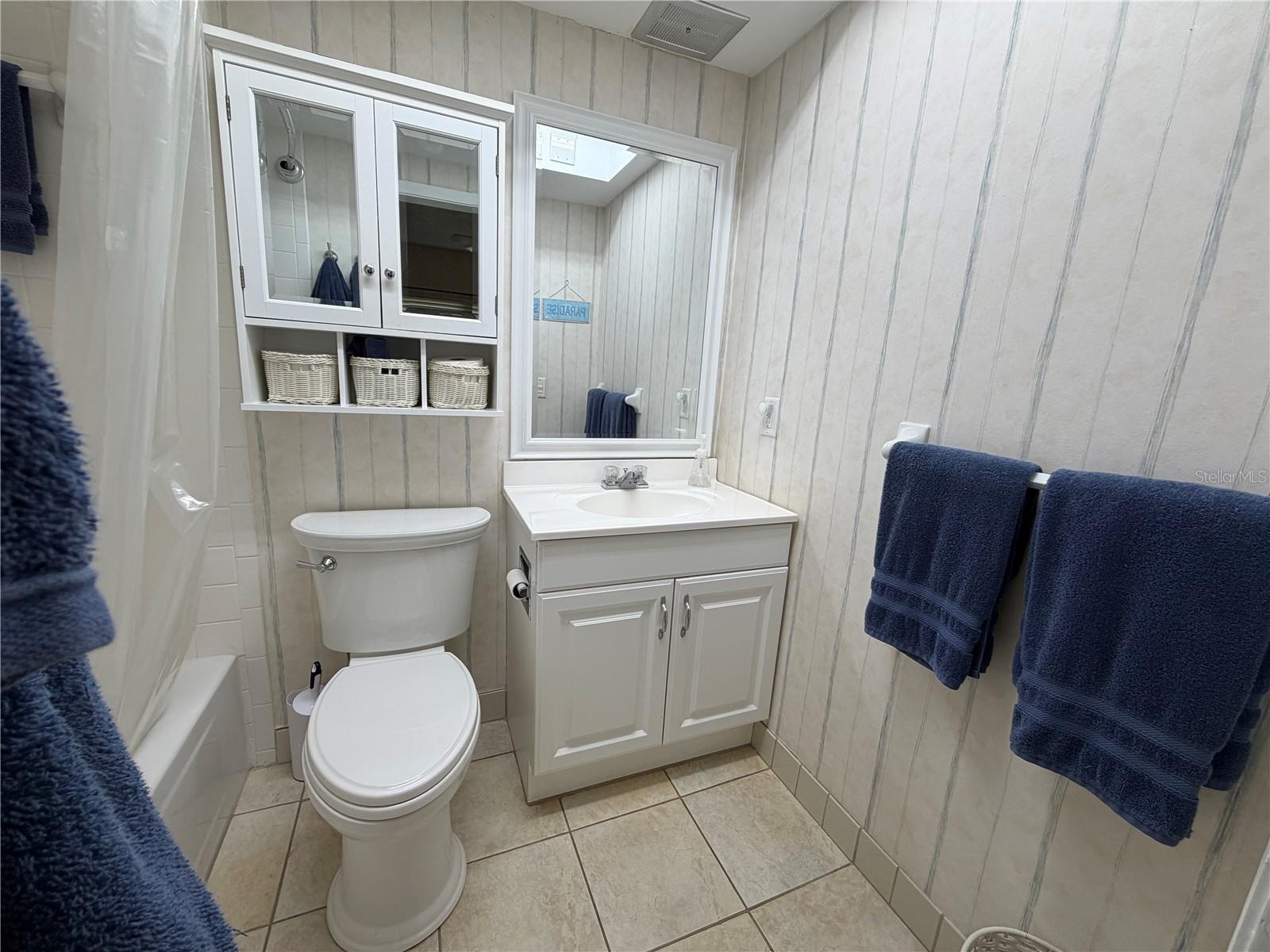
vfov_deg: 85.7
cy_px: 476
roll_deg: -3.6
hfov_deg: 102.1
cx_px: 635
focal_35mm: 14
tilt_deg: -11.5
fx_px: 514
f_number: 2.2
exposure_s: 1/120
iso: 80
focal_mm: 2.22
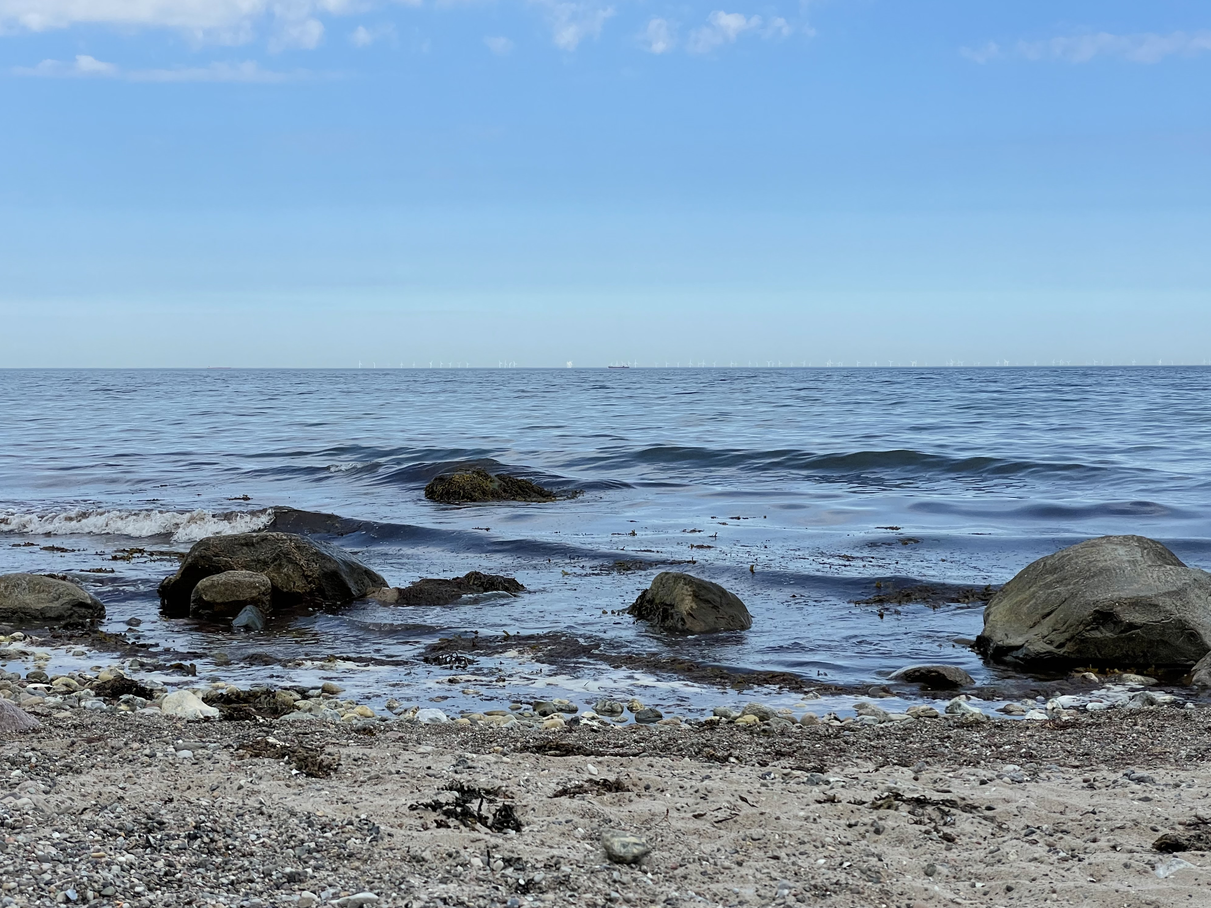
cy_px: 451
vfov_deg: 27.5
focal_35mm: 53
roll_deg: +0.4
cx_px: 606
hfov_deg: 36.2
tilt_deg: -2.2
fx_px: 1854
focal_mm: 6
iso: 50
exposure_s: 1/3690
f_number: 2
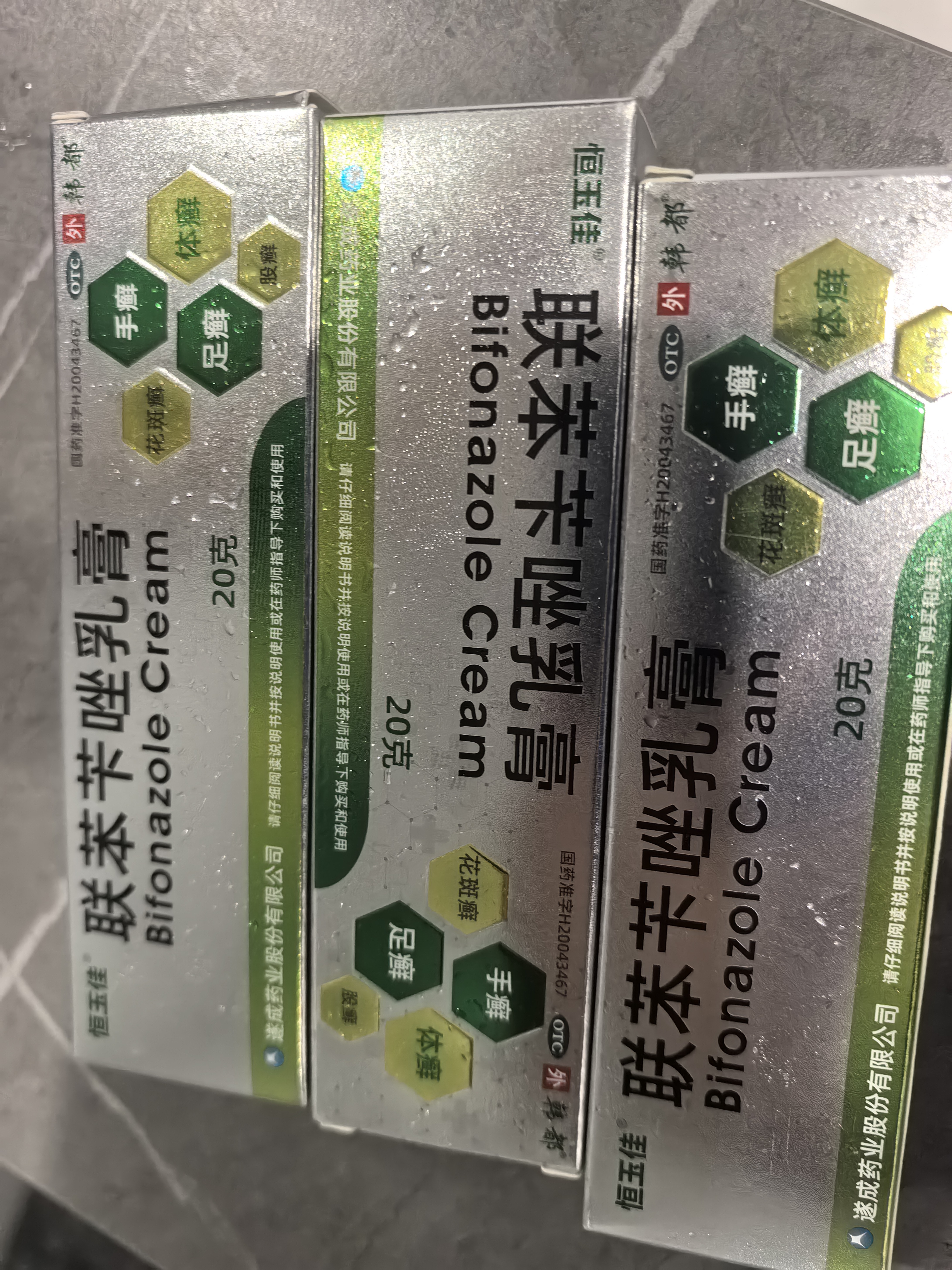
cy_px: 635
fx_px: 990
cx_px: 476
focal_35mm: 27
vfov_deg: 65.3
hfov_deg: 51.4
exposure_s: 1/50
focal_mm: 8.5
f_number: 2
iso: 160
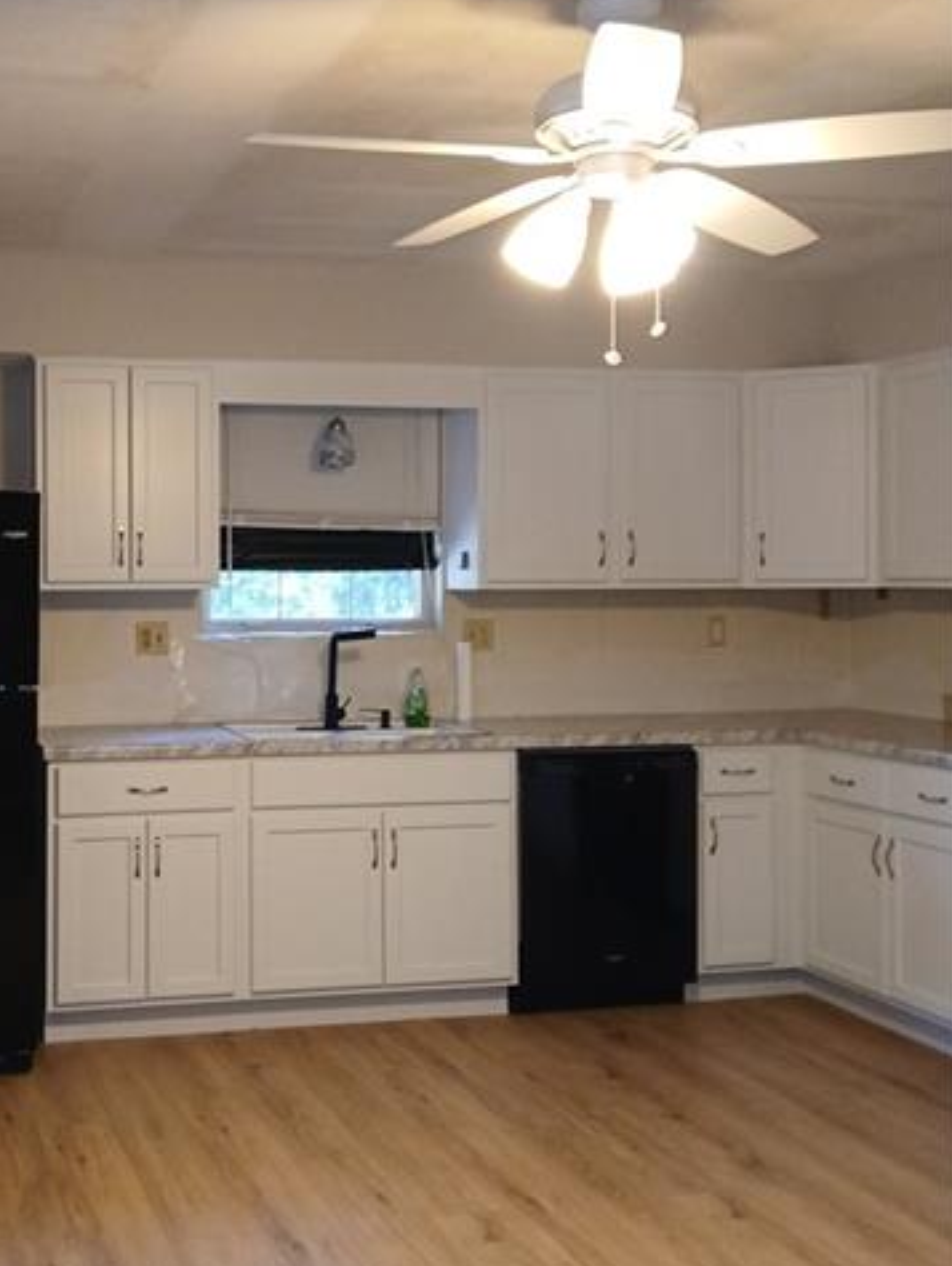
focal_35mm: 42
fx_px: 1538
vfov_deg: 44.7
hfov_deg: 33.4
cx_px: 189
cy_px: 557
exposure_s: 1/30
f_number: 1.8
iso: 200
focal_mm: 3.98
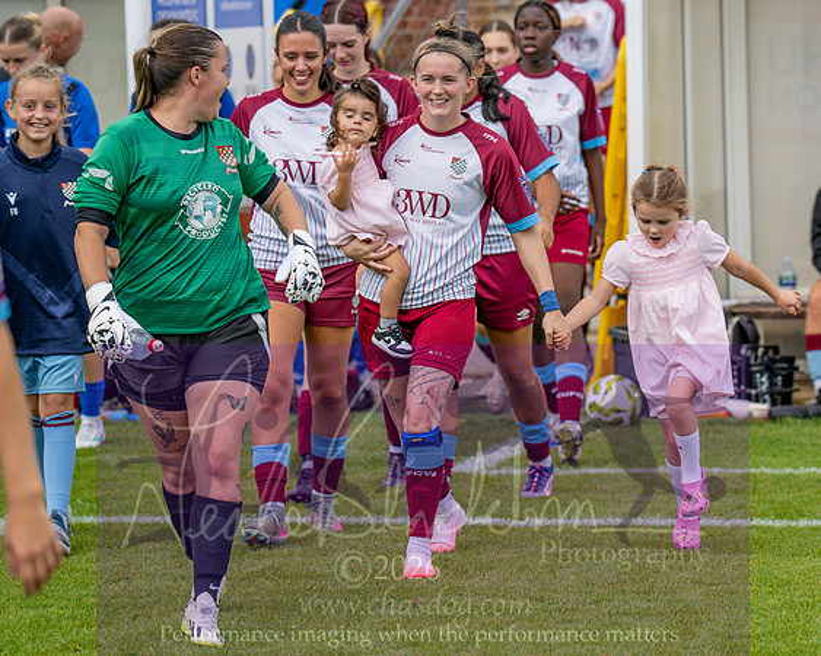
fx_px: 4704
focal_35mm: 194
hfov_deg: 10.0
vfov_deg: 8.0
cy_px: 316
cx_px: 621
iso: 80
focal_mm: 135
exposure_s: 1/320
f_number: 4
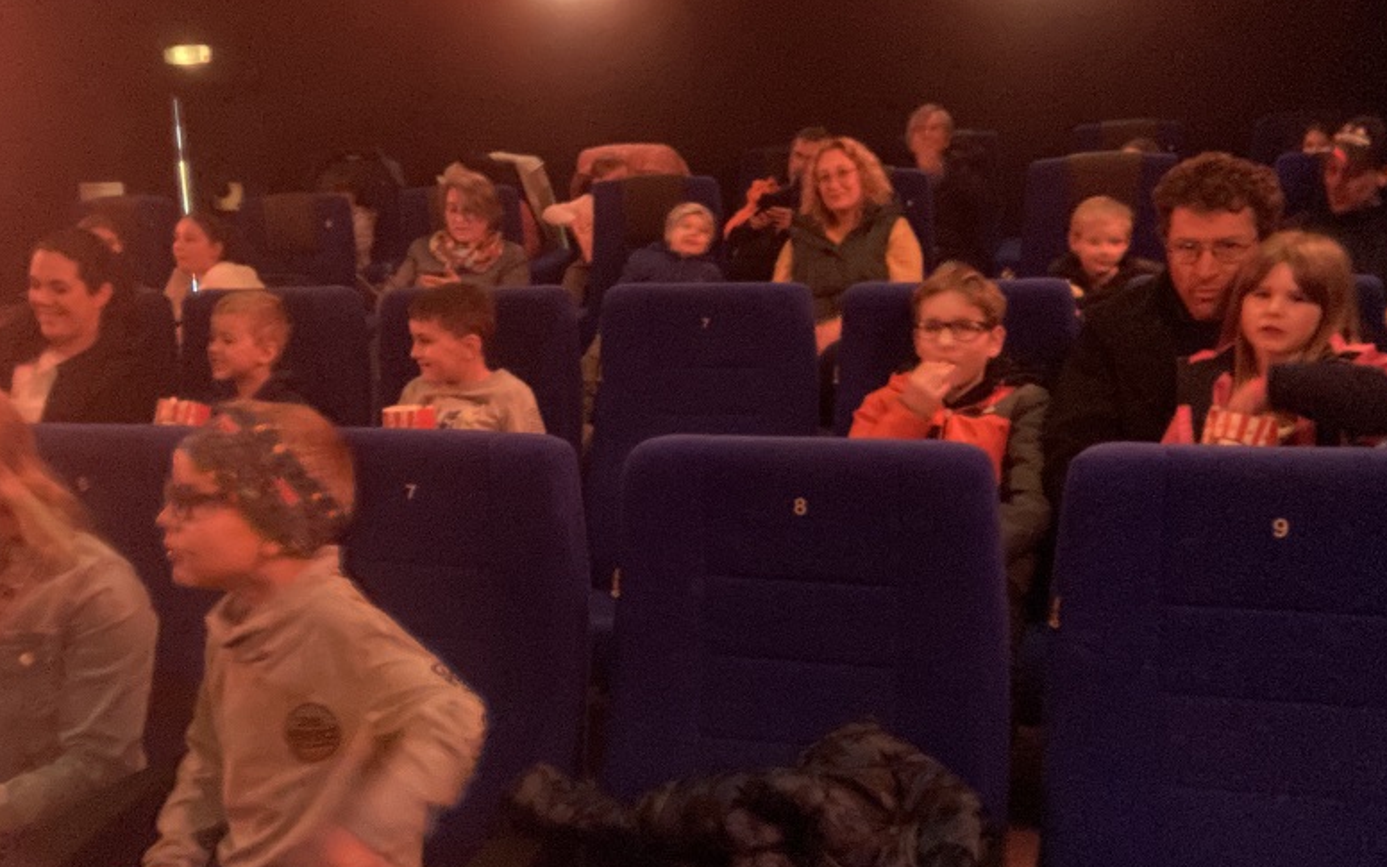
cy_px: 455
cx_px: 699
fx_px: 1323
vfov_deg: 36.3
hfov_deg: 55.3
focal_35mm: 35
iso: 2000
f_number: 2.2
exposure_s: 1/15
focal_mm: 2.87
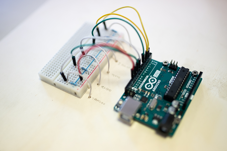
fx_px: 221
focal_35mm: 35
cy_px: 76
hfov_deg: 54.4
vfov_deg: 37.9
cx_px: 114
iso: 640
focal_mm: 35
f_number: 1.4
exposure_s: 1/250
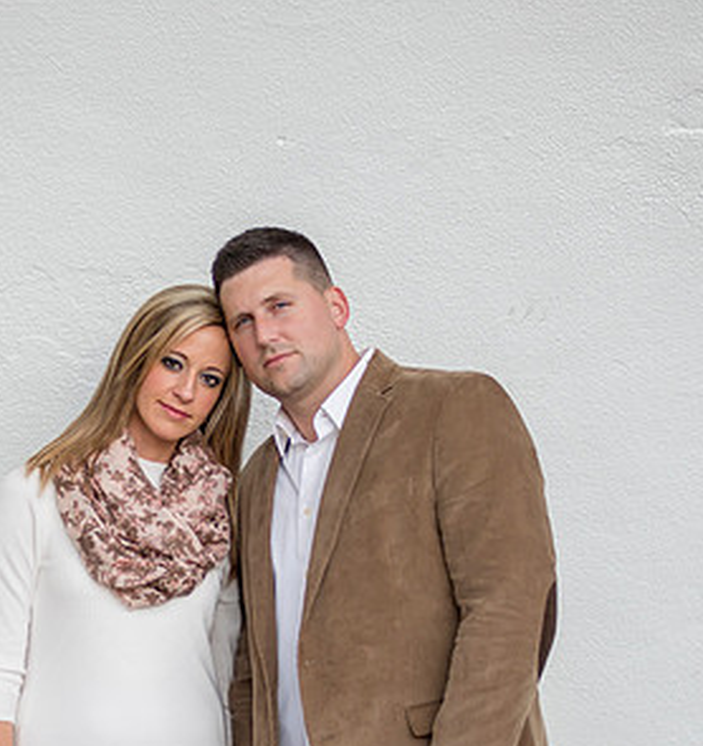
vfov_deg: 11.2
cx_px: 170
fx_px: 3790
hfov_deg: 10.6
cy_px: 541
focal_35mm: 160
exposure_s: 1/250
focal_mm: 80
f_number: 2.8
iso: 800
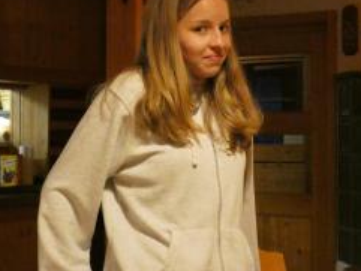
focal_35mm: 83
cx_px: 201
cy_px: 64
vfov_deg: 17.7
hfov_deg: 23.5
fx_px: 866
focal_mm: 9
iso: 1600
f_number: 3.9
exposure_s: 1/25
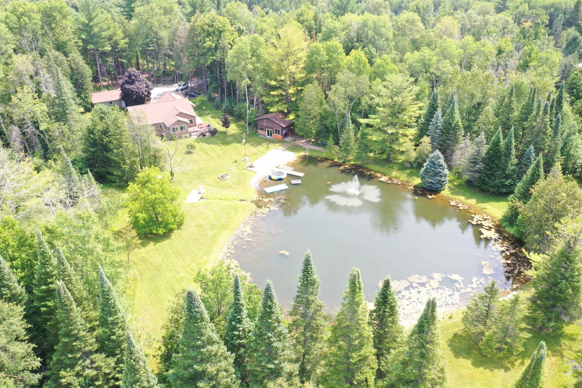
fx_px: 453
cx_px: 291
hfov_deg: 65.5
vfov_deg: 46.4
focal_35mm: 28
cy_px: 194
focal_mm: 10.26
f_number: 7.1
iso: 100
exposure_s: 1/40
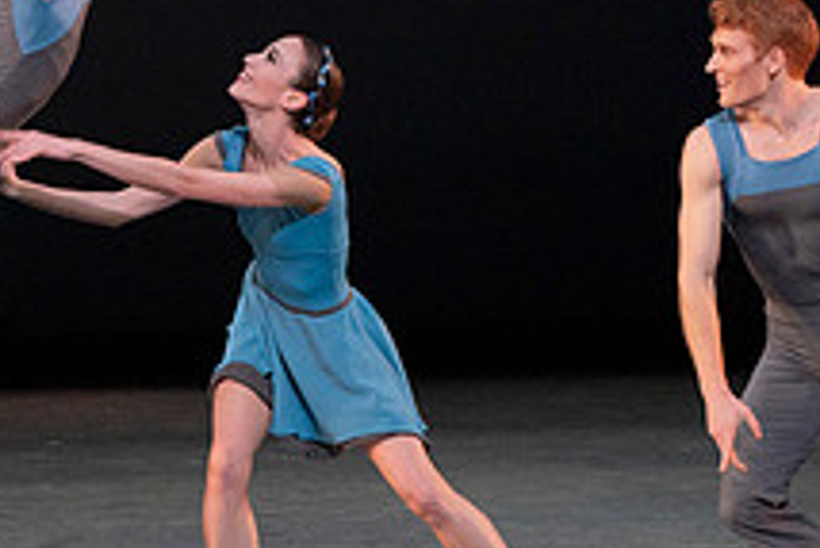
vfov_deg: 1.8
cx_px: 169
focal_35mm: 764
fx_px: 17413
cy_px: 40
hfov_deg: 2.7
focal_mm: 282
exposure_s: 1/400
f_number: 8
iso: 6400
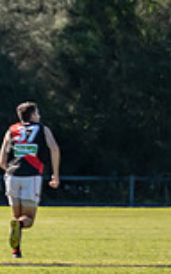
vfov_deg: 2.5
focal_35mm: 845
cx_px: 467
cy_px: 72
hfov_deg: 1.5
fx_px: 6313
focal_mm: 145
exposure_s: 1/2500
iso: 800
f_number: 6.3
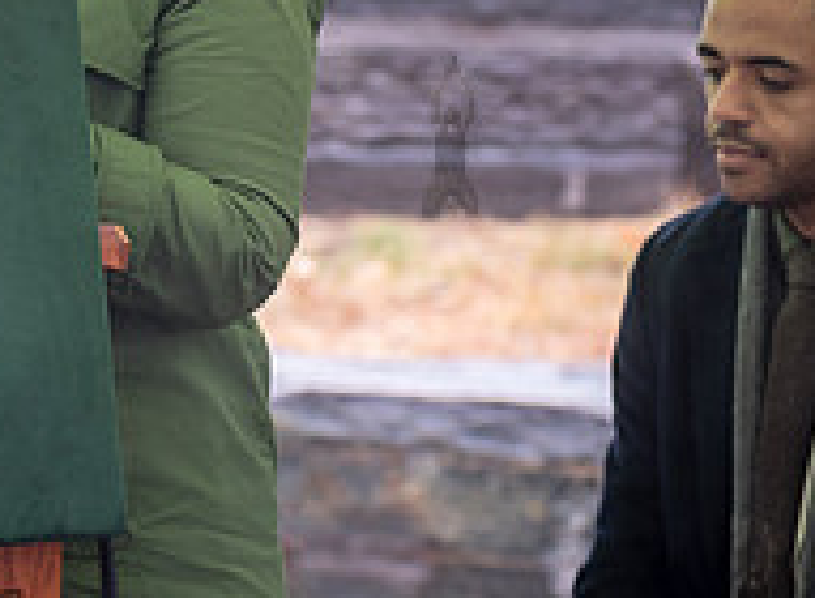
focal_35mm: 428
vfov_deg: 3.4
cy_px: -95
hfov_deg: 4.7
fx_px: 9995
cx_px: 2
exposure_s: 1/250
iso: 640
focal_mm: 125
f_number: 5.6
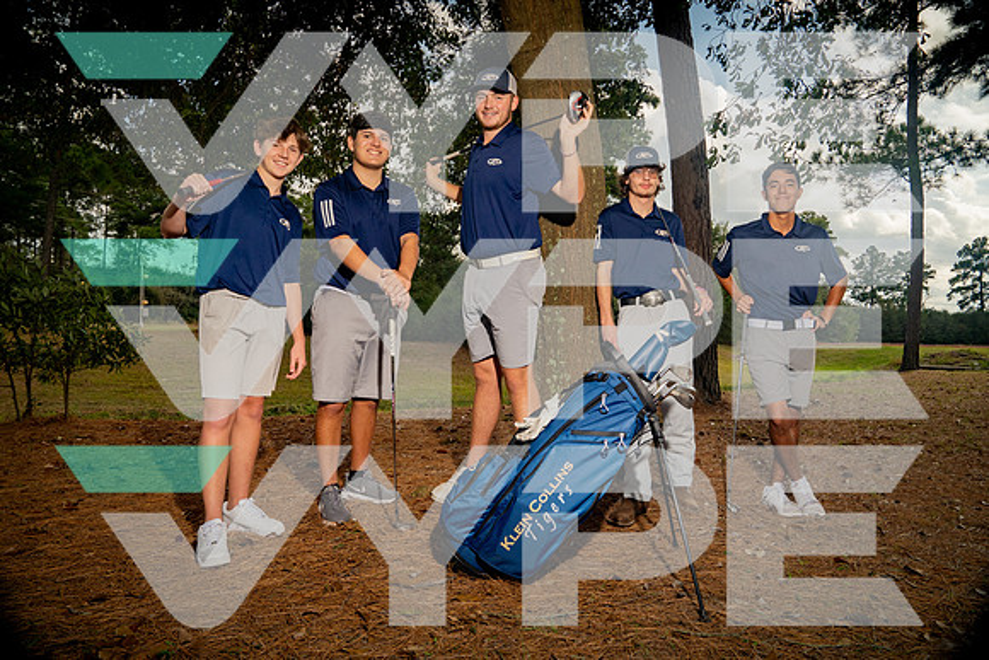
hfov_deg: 73.7
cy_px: 330
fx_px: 659
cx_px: 494
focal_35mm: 24
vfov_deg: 53.2
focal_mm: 24
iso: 400
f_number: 8
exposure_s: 1/250
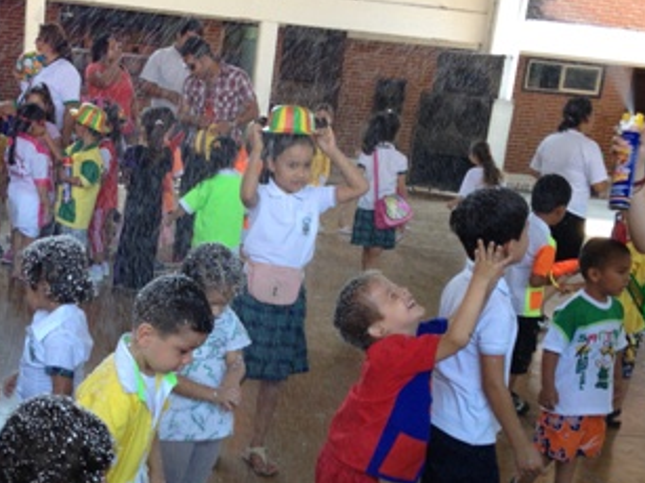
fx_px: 1248
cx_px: 196
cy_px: 368
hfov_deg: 28.7
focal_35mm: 67
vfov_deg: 21.7
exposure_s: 1/60
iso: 64
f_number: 2.4
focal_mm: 4.28
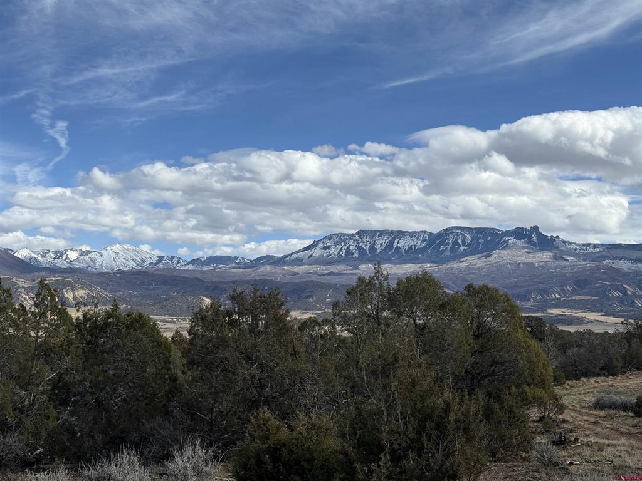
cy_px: 240
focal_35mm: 48
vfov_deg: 30.3
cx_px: 321
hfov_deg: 39.7
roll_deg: -1.6
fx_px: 890
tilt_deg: +5.5
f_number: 1.78
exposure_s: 1/7874
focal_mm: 6.76
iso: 80
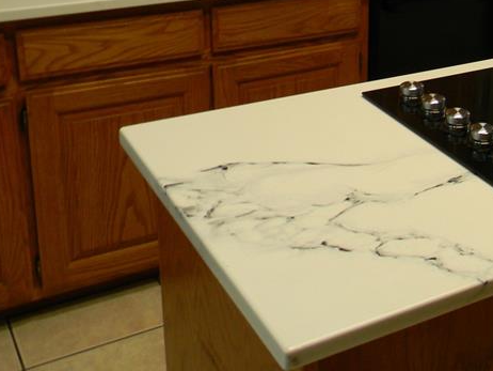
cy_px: 29
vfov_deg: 23.0
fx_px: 883
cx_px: 482
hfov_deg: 29.3
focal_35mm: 62
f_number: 3.5
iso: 111
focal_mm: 5
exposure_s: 1/30
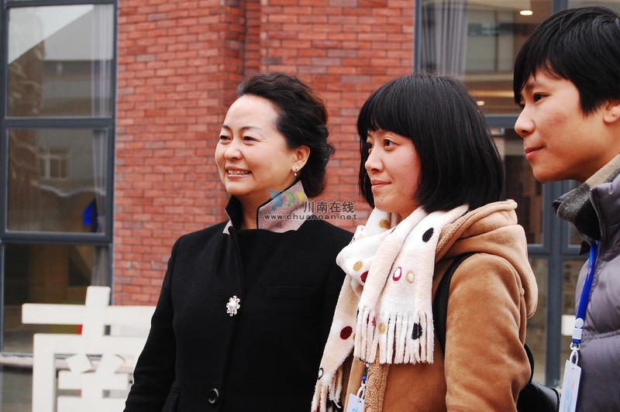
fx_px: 1420
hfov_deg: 24.6
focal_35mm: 82
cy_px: 206
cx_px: 310
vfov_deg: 16.5
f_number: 6.3
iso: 800
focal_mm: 55
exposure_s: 1/160
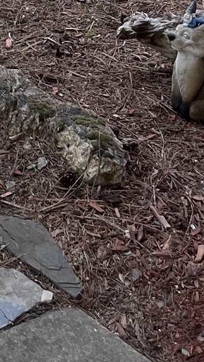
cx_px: -219
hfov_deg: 10.0
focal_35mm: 112
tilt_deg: -15.5
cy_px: -141
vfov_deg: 17.6
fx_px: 1077
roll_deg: +1.8
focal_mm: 5.1
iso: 50
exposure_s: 1/696
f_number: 1.6
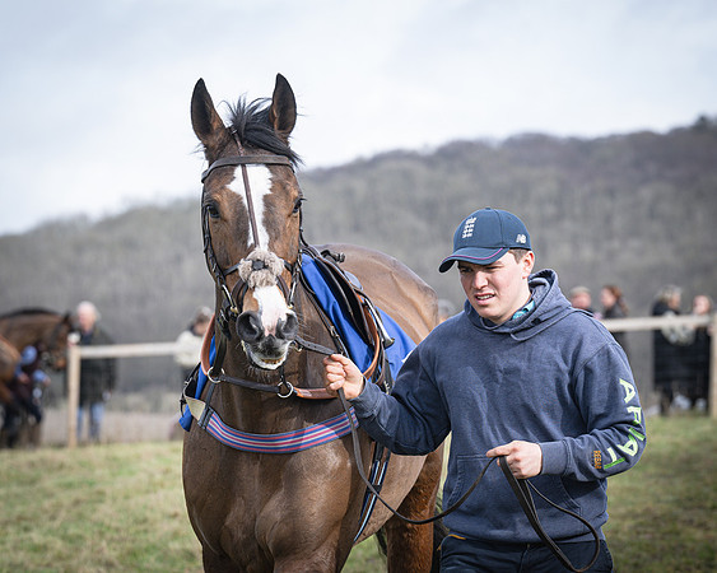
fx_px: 4302
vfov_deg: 7.6
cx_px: 360
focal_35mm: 203
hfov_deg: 9.5
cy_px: 286
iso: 200
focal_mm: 120
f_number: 5
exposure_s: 1/500
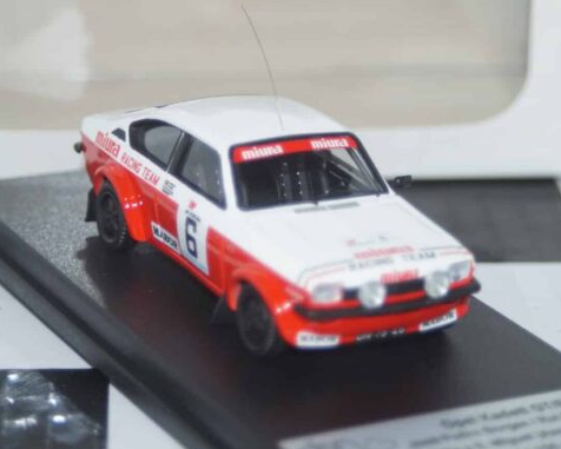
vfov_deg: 10.9
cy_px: 231
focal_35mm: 142
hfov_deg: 13.6
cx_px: 271
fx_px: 2358
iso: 500
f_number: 5.6
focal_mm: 80
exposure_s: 1/160
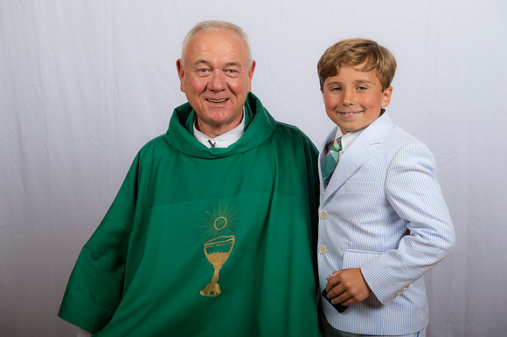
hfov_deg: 35.7
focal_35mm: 56
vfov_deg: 24.2
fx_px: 788
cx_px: 254
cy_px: 168
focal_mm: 56
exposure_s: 1/200
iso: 320
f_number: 8
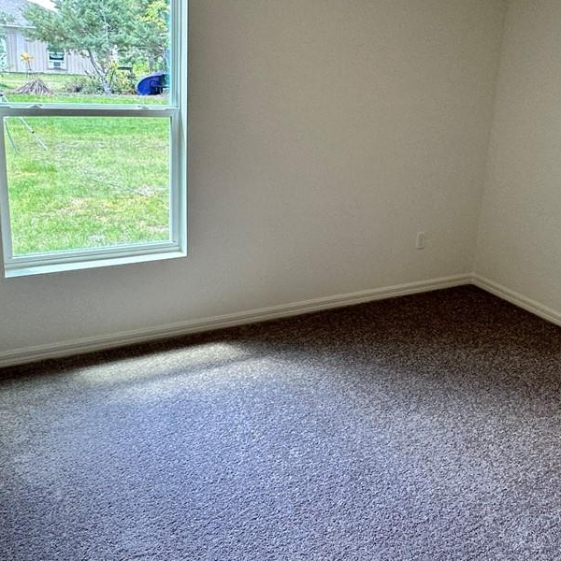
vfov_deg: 49.3
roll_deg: -3.7
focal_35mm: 33
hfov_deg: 49.5
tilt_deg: -12.8
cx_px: 327
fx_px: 605
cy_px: 209
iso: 100
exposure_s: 1/120
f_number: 2.2
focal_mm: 2.22
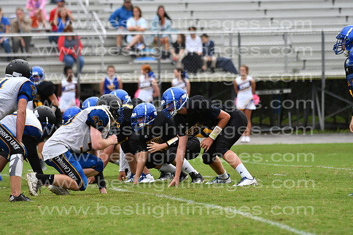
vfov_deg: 6.5
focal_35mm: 210
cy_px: 118
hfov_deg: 9.8
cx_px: 176
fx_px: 2060
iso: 800
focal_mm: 140
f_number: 3.5
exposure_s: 1/2000
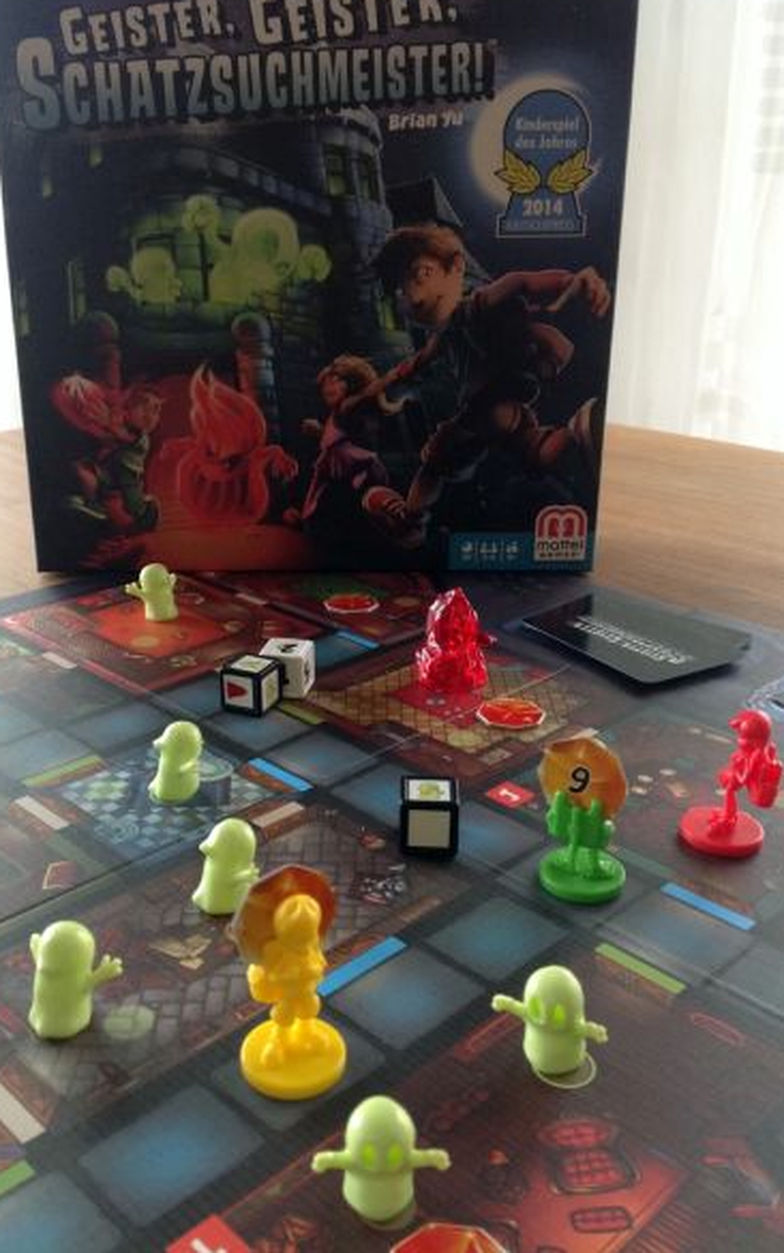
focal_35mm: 38
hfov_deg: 33.6
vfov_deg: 51.5
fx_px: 1298
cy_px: 613
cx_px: 351
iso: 100
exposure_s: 1/15
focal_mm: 4.28
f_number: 2.4
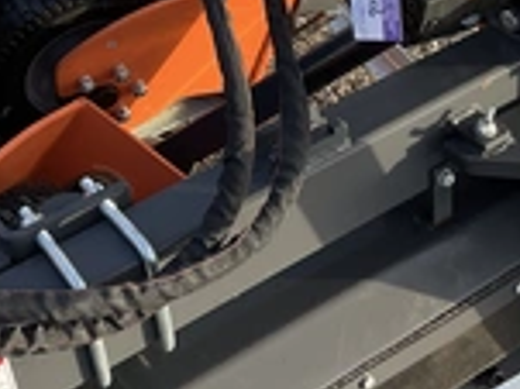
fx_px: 1156
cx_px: 110
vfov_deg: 18.6
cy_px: 0
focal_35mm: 77
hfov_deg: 25.0
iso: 25
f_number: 1.8
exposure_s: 1/324
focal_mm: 3
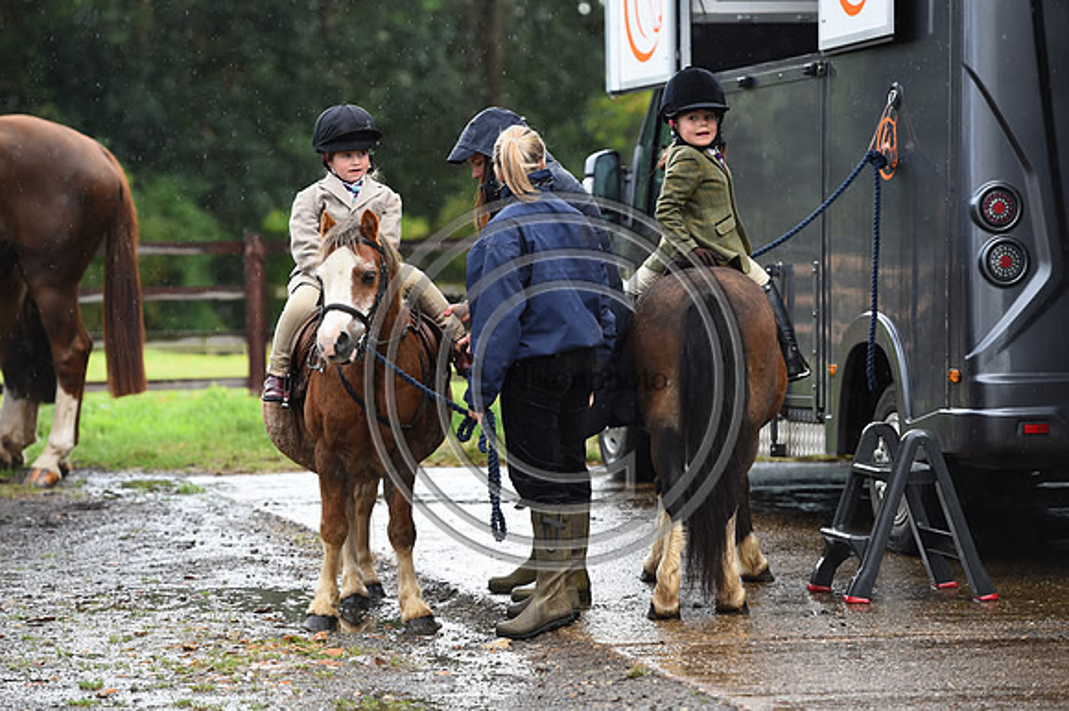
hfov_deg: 14.2
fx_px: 4303
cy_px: 356
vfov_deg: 9.5
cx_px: 534
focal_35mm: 145
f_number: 4
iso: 500
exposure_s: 1/800
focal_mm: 145
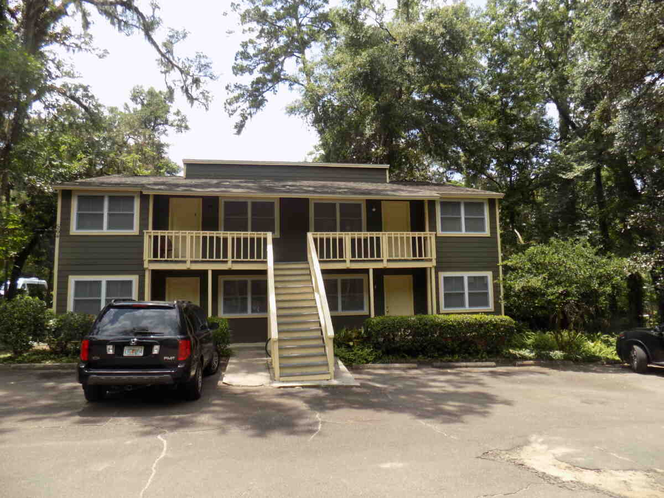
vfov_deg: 58.9
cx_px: 332
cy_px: 249
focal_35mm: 23
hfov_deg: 73.9
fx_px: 441
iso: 80
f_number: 3.1
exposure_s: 1/500
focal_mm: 4
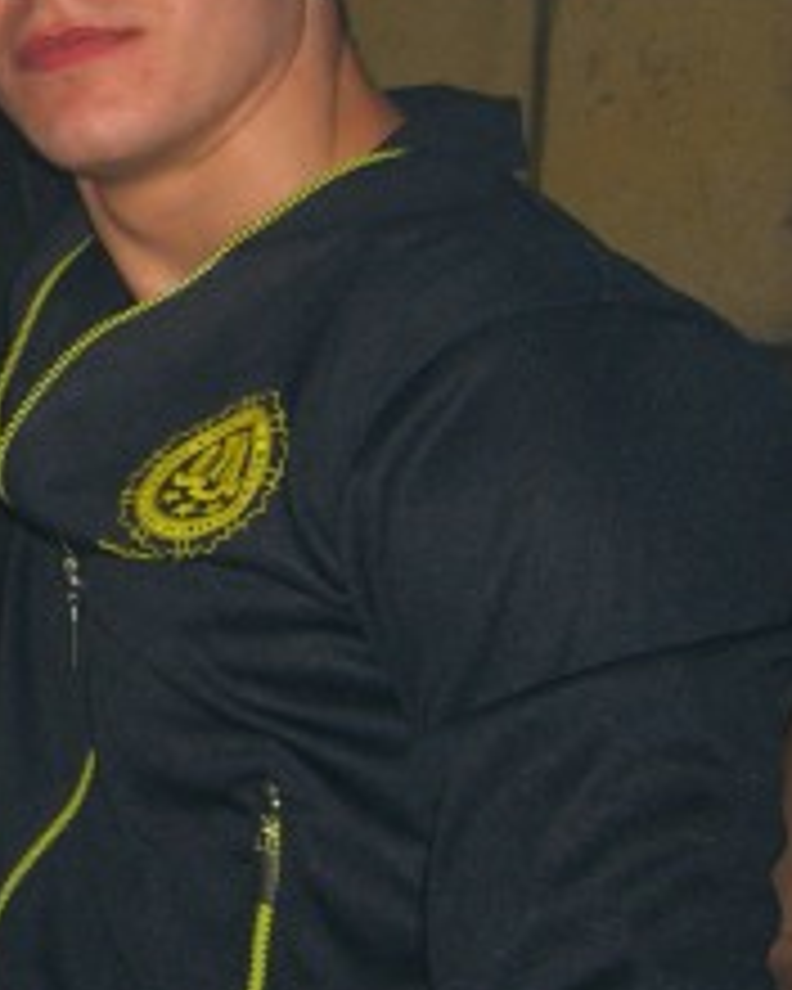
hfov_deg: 13.9
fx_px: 2959
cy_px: 234
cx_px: -549
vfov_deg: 18.9
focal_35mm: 101
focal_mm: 7.9
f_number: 2.8
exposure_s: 1/60
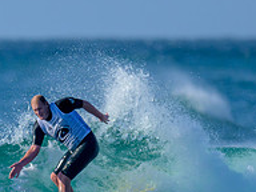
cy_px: 198
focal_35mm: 3190
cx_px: -13
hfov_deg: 0.6
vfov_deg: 0.5
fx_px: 23591
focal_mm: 800
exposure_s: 1/2000
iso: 250
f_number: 6.3
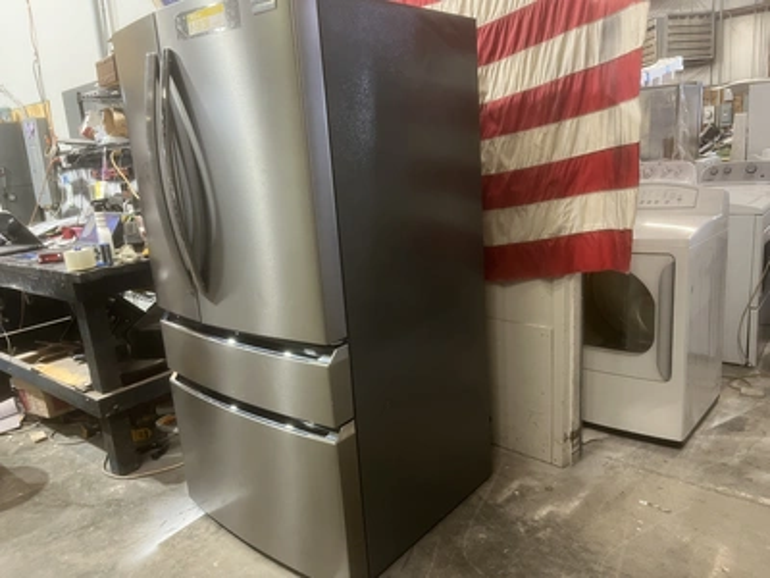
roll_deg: +5.8
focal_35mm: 26
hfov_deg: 67.3
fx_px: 578
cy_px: 289
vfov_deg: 53.1
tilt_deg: -11.8
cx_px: 385
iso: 200
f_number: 1.6
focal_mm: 5.1
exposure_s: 1/60
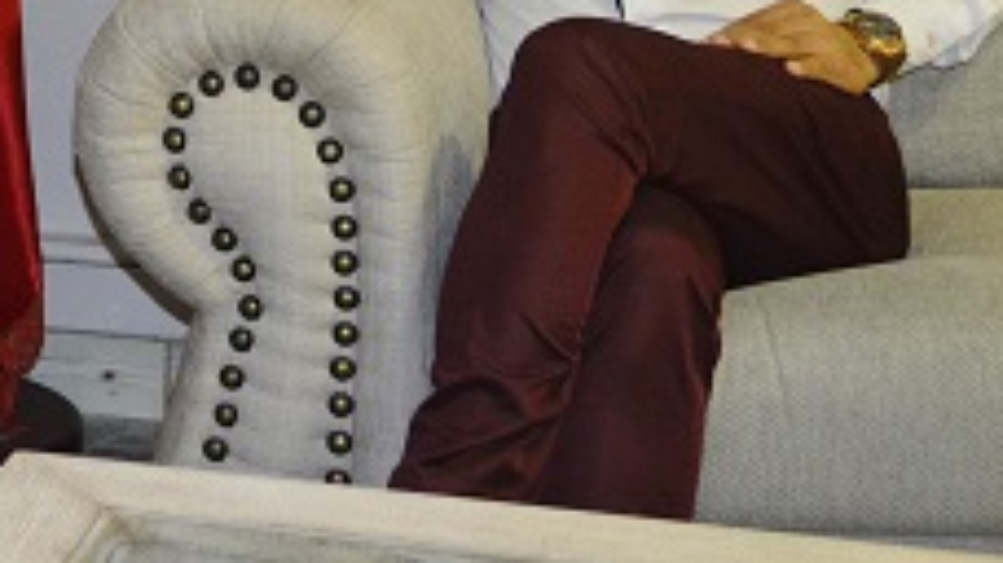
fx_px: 3650
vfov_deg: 8.6
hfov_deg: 15.1
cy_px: -264
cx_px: -176
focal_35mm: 137
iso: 1600
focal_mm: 35
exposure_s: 1/80
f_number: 5
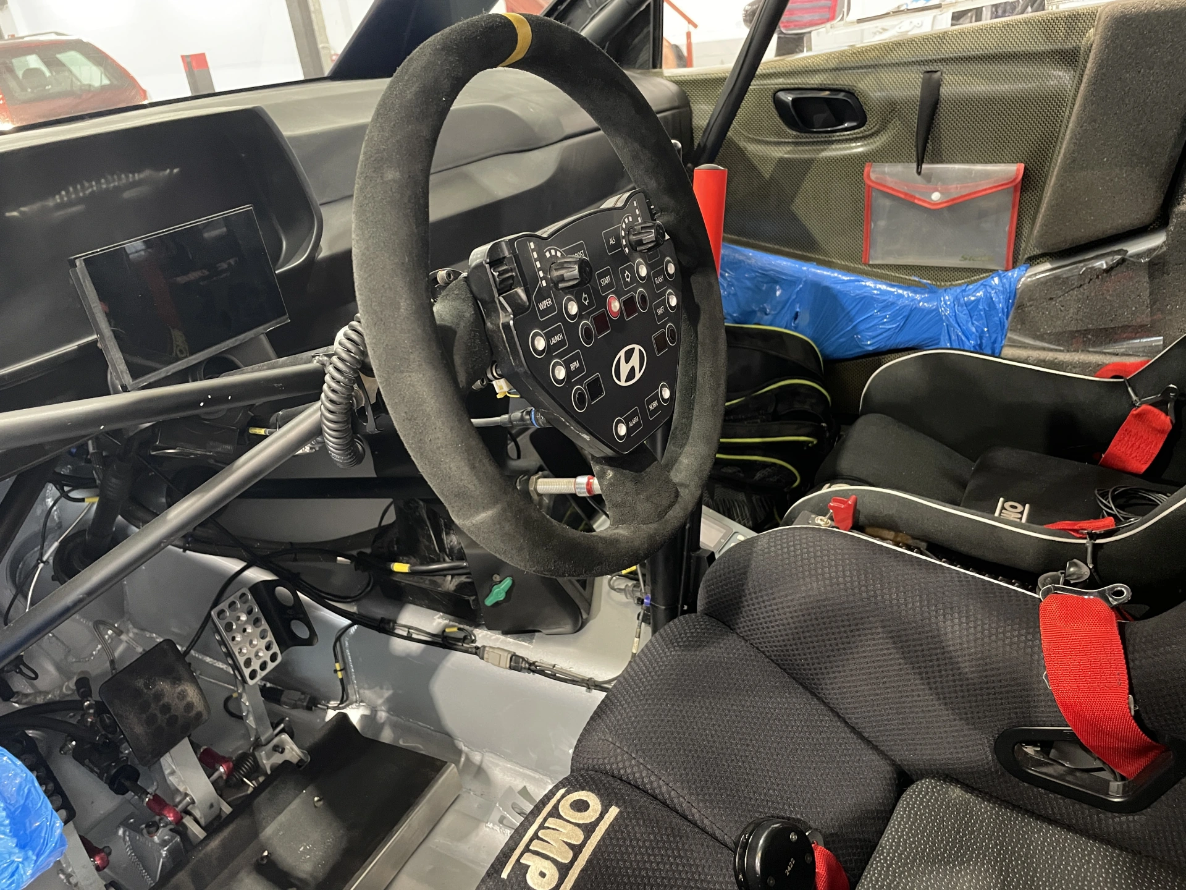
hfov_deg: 67.3
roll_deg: +7.3
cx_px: 593
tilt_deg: -25.7
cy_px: 445
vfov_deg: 53.1
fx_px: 891
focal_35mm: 26
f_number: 1.6
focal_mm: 4.2
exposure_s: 1/25
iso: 500
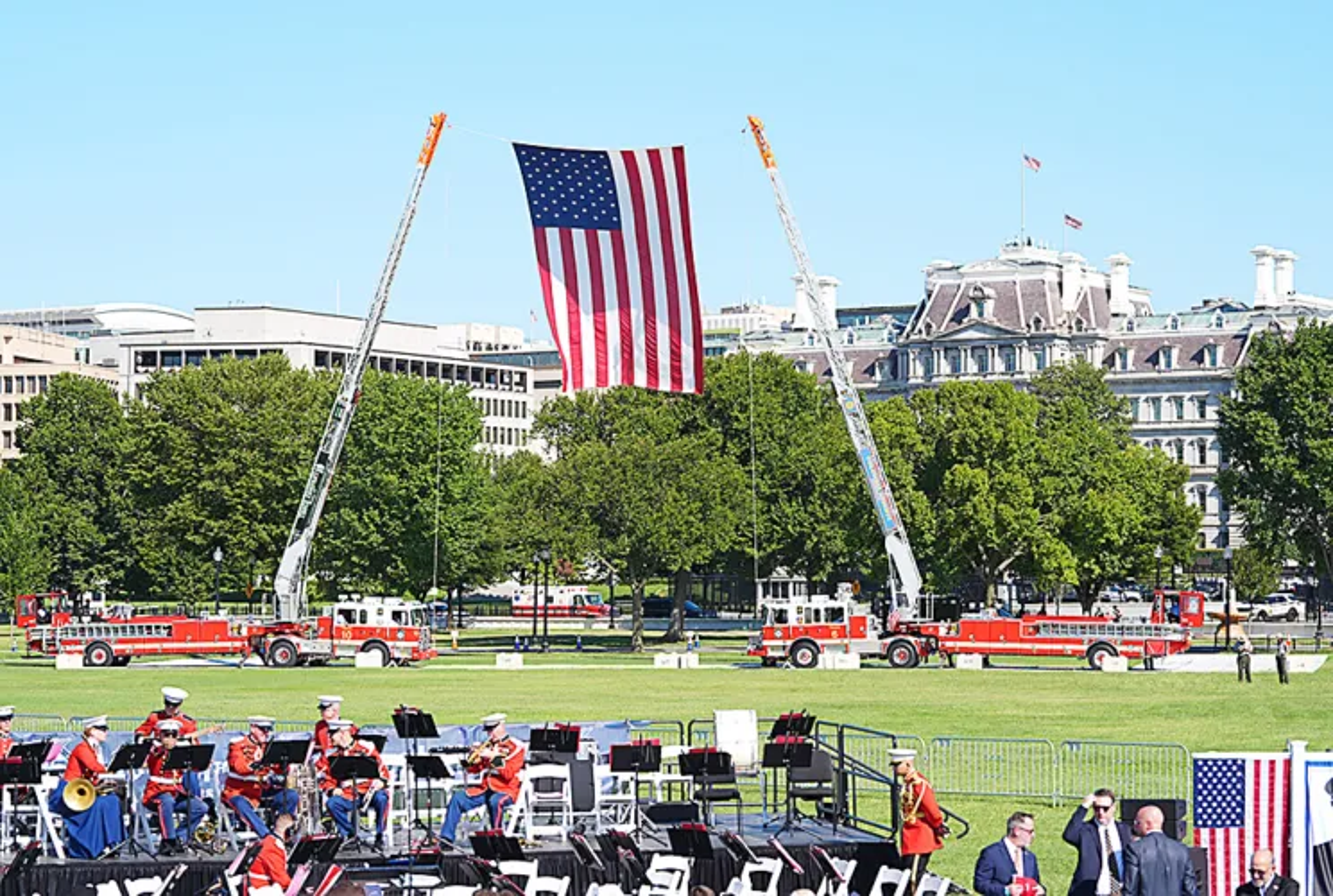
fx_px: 3415
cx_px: 666
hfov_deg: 22.1
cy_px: 448
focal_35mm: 92
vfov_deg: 14.9
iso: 200
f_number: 4
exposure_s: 1/2000
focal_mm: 92
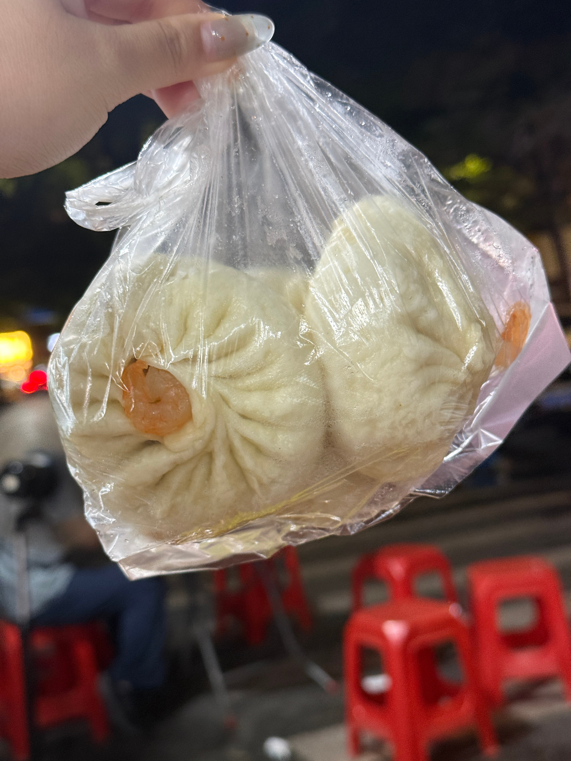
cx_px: 286
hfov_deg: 30.3
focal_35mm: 48
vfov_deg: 39.7
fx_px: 1056
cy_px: 380
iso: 200
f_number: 1.78
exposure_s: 1/33
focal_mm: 6.76
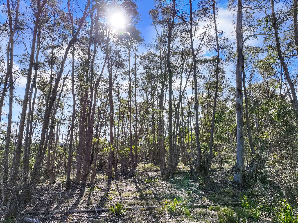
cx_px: 149
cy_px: 112
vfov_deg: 56.8
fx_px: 207
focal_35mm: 24
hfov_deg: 71.6
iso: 390
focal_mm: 12.3
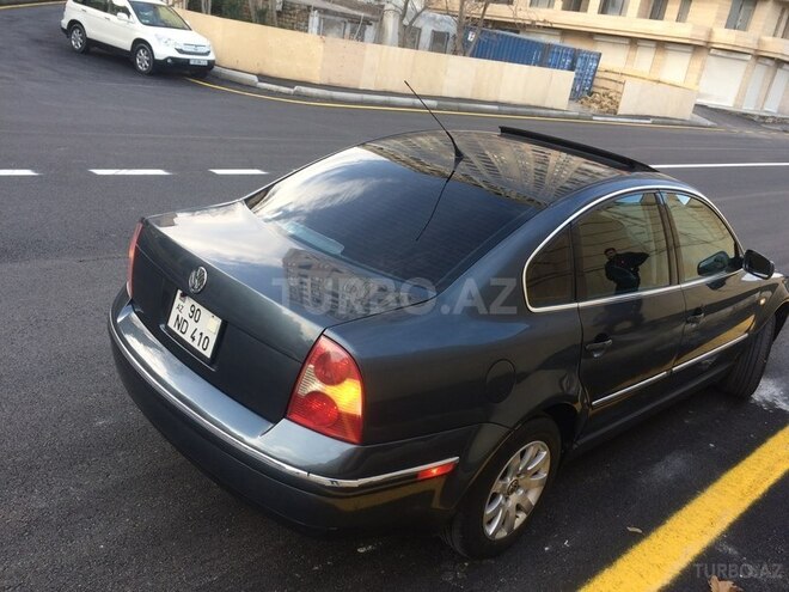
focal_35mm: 29
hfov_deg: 61.7
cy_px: 296
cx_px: 394
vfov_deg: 48.2
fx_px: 661
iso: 32
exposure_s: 1/208
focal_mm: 4.15
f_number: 2.2
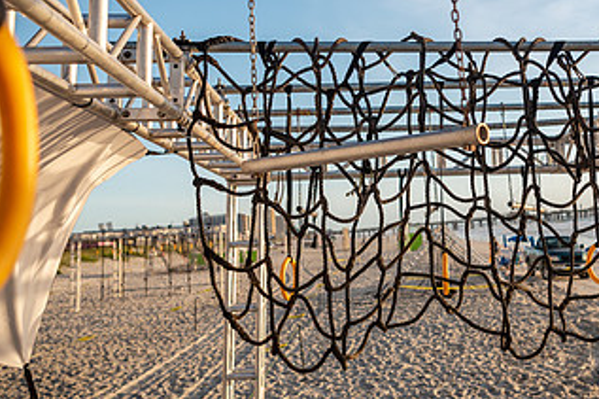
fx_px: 748
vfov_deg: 29.4
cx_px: 412
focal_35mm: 45
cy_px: 105
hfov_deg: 42.9
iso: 500
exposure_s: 1/1250
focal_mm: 24
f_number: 2.8
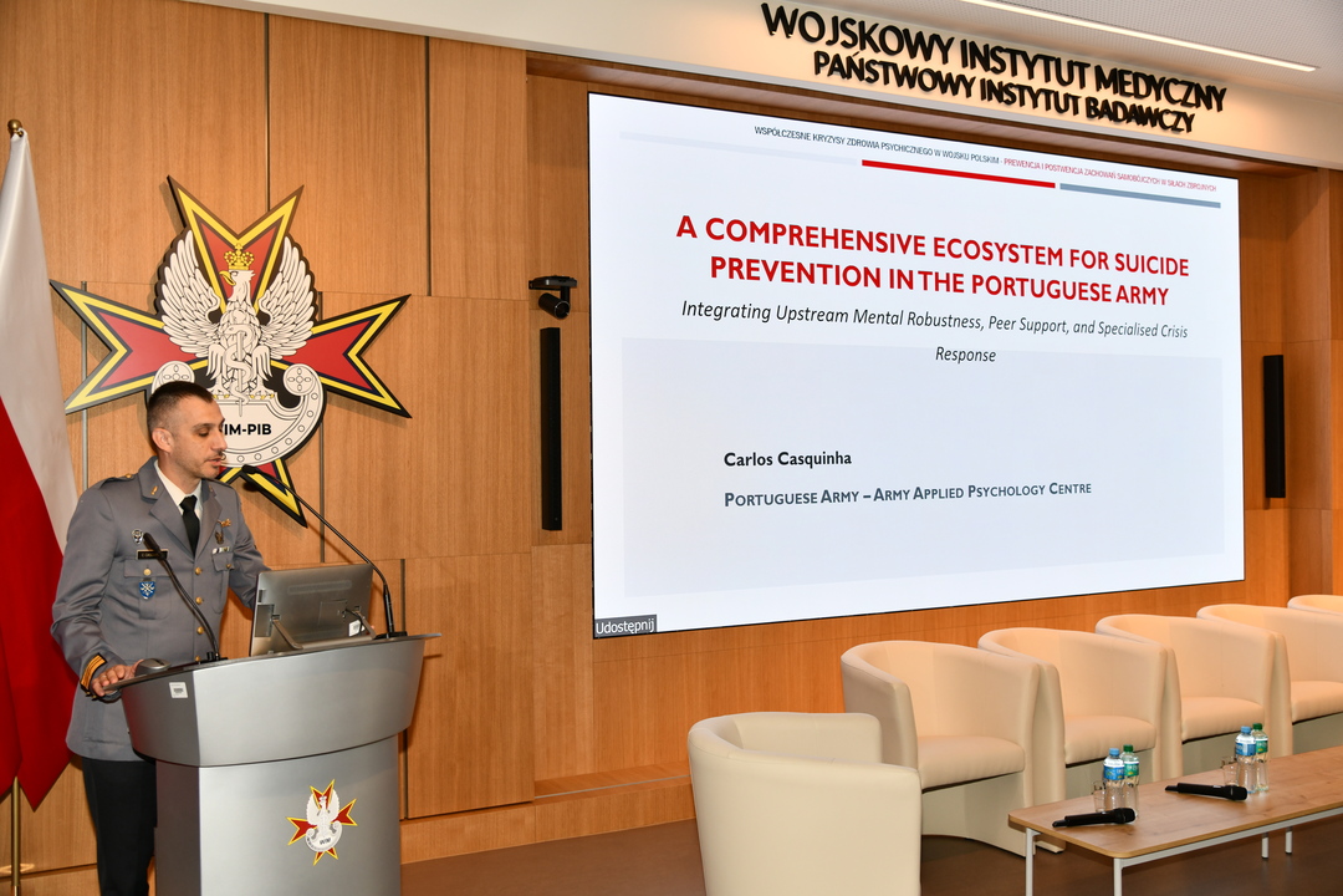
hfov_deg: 55.8
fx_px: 1268
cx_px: 672
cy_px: 448
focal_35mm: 34
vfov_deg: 38.9
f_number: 5
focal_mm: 34
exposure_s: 1/60
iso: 360
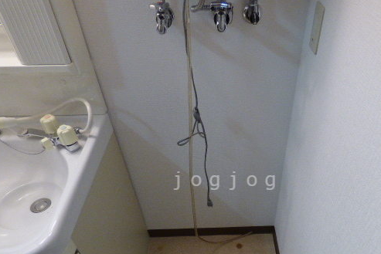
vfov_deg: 46.7
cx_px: 226
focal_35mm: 27
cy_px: 181
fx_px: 286
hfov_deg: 66.8
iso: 400
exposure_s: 1/50
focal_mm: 3.58
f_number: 2.8
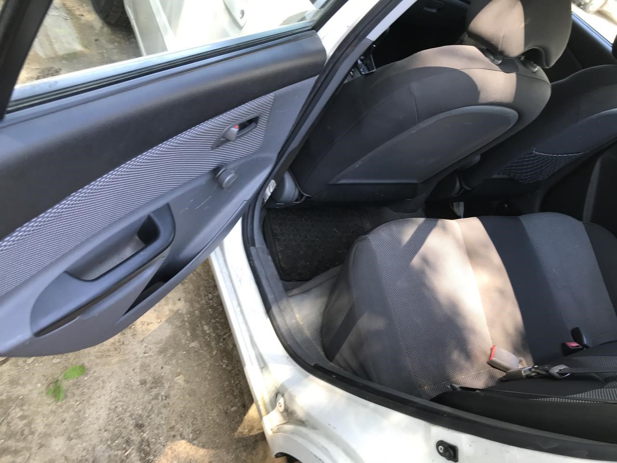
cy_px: 232
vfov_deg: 49.7
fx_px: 499
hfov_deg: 63.4
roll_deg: -39.5
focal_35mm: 28
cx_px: 308
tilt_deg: -39.1
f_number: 1.8
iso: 32
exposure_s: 1/60
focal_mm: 3.99
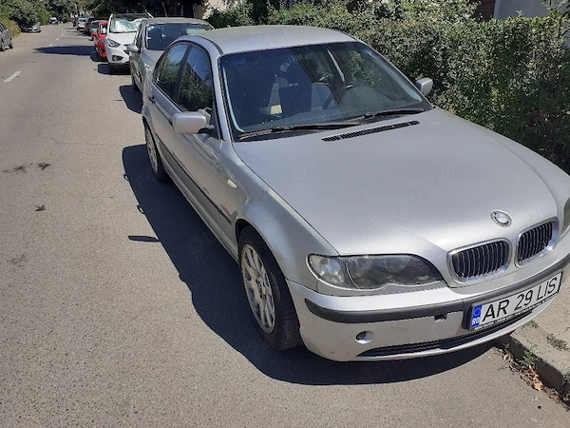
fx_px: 445
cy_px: 214
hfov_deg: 65.3
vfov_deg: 51.4
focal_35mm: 27
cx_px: 285
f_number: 1.9
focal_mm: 3.6
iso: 40
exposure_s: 1/3333
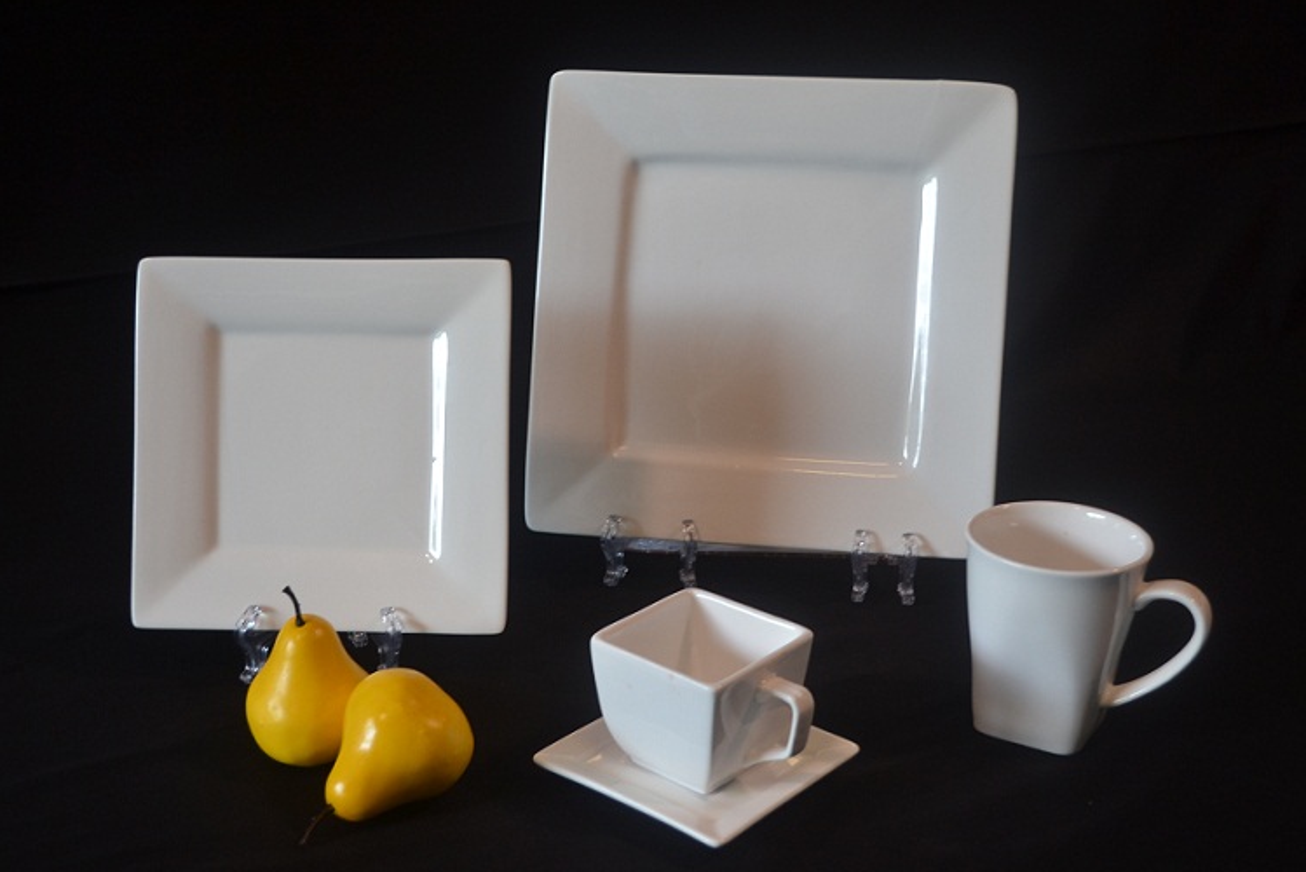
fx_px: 1778
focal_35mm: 49
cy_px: 438
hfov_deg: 40.3
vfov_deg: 27.5
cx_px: 663
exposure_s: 1/50
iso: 400
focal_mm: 32
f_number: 4.8
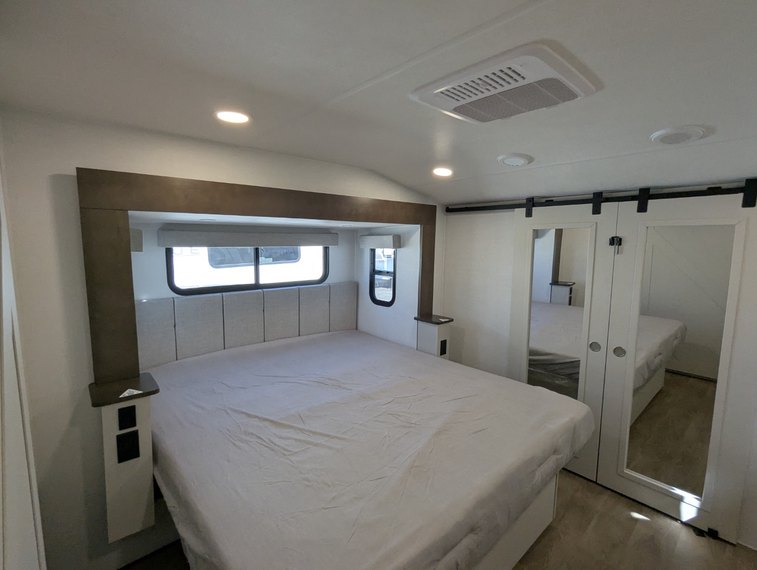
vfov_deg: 78.2
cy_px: 285
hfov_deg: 94.4
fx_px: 350
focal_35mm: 16
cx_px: 378
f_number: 2.2
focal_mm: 2.35
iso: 258
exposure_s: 1/305
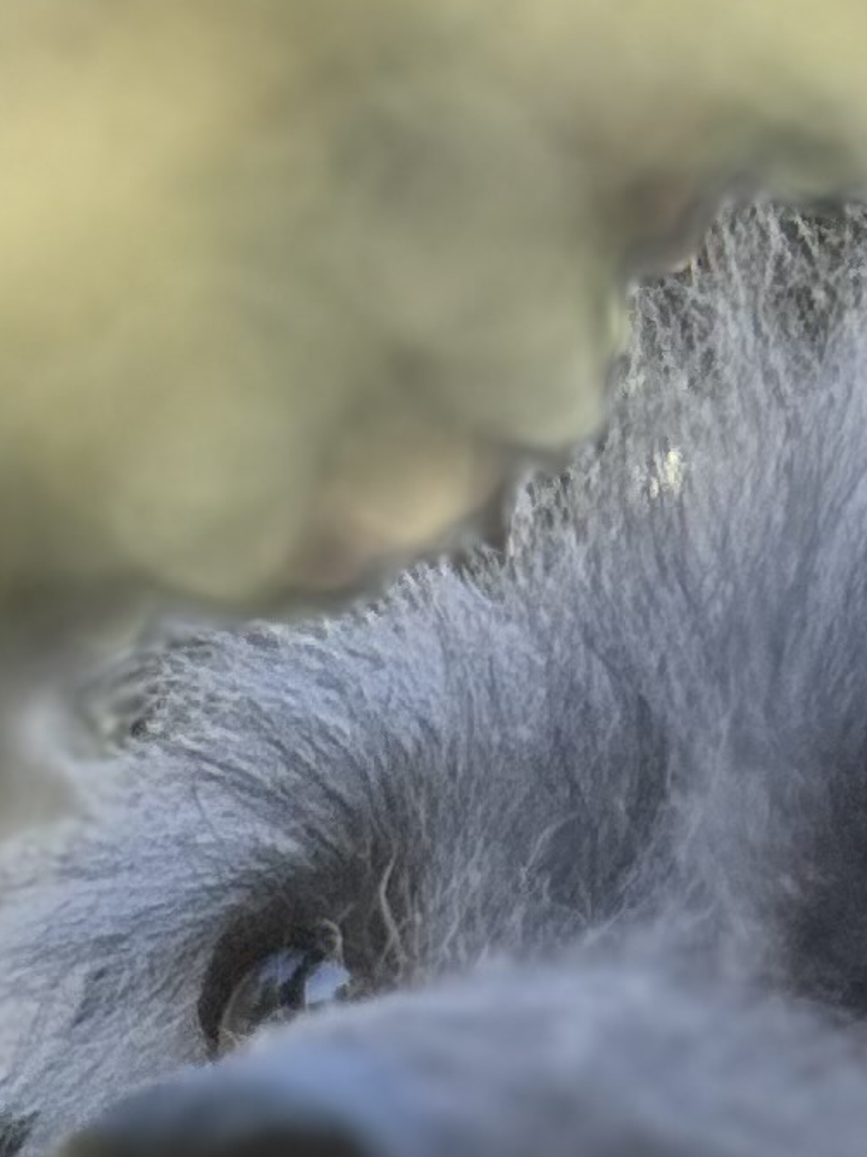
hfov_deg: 10.7
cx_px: 360
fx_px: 4610
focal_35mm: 138
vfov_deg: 12.8
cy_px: 2176
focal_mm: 2.69
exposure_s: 1/121
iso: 25
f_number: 1.9
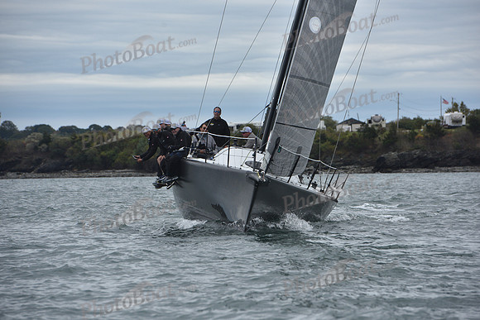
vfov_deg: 6.9
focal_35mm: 200
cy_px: 160
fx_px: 2667
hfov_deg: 10.3
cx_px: 240
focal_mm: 200
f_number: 7.1
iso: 400
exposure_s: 1/1000
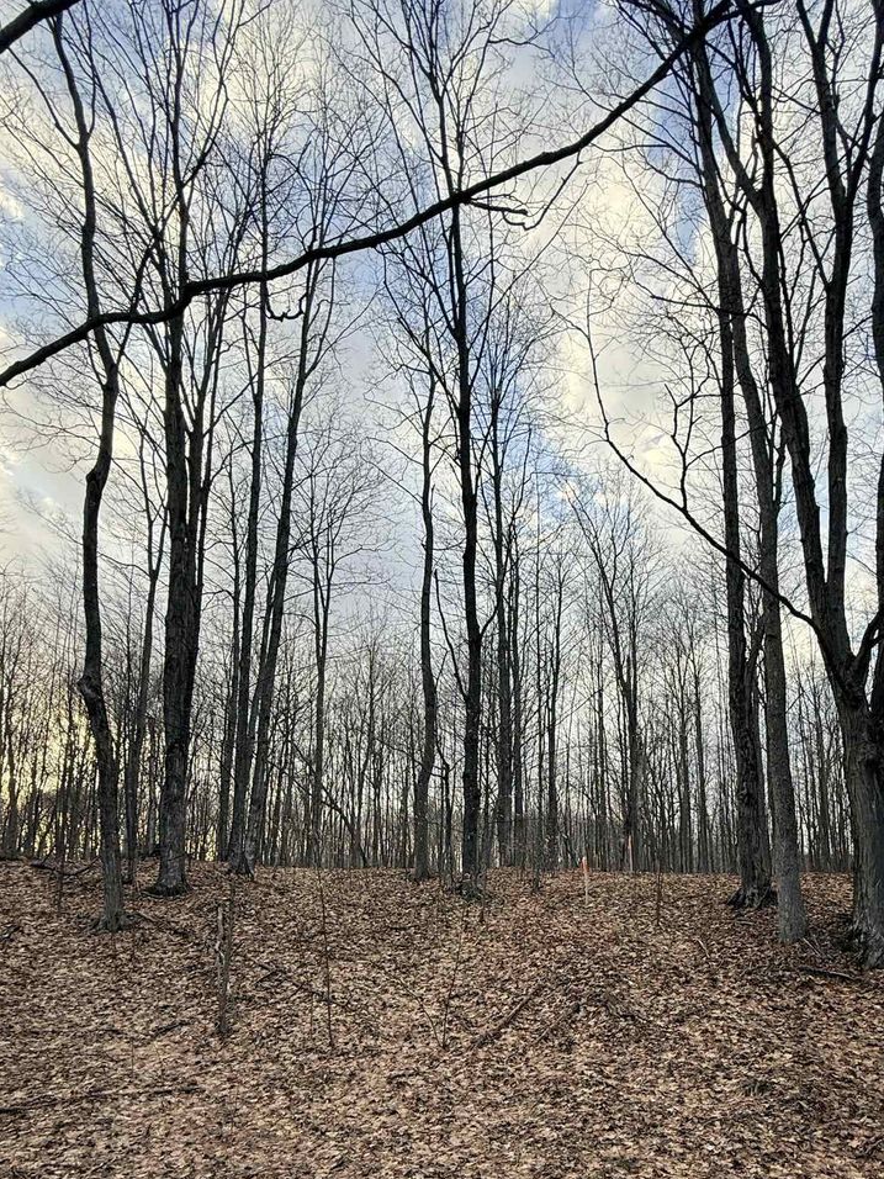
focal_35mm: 20
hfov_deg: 65.6
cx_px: 510
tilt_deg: +9.9
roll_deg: -1.4
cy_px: 801
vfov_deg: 78.6
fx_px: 681
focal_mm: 2.22
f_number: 2.2
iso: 50
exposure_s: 1/191
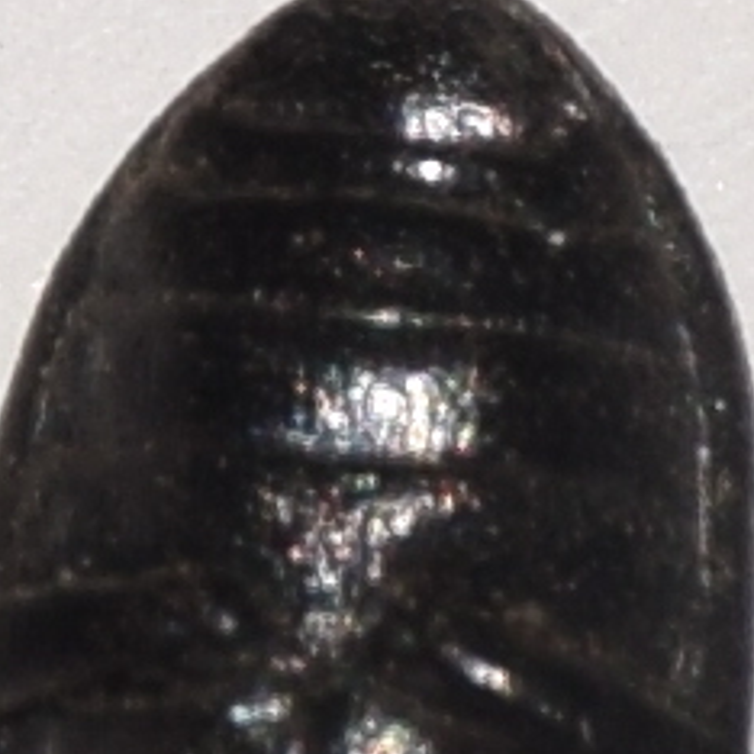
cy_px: 941
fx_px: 24052
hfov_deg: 1.8
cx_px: 474
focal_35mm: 976
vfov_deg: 1.8
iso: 100
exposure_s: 1/200
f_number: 14
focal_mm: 140
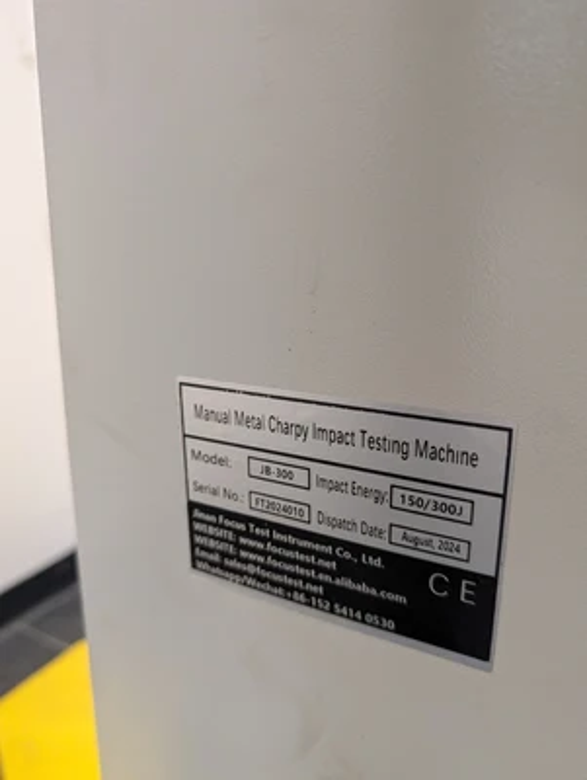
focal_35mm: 24
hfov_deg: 56.9
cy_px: 390
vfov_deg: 71.5
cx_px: 294
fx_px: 541
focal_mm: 6.9
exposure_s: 1/120
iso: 258
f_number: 1.68
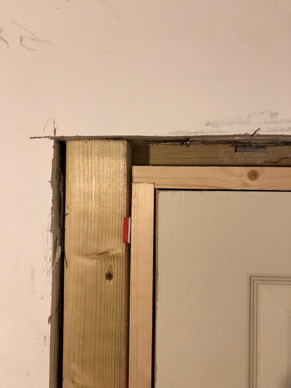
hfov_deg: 49.7
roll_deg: +0.5
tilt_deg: +0.0
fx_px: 314
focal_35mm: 28
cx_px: 146
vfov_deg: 63.4
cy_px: 194
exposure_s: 1/15
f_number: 1.8
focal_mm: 3.99
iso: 64
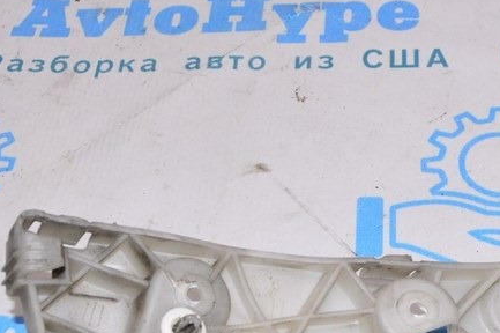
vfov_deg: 17.4
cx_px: 328
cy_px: 230
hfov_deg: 25.9
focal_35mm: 78
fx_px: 1082
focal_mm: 22
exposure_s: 1/200
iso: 1600
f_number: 8
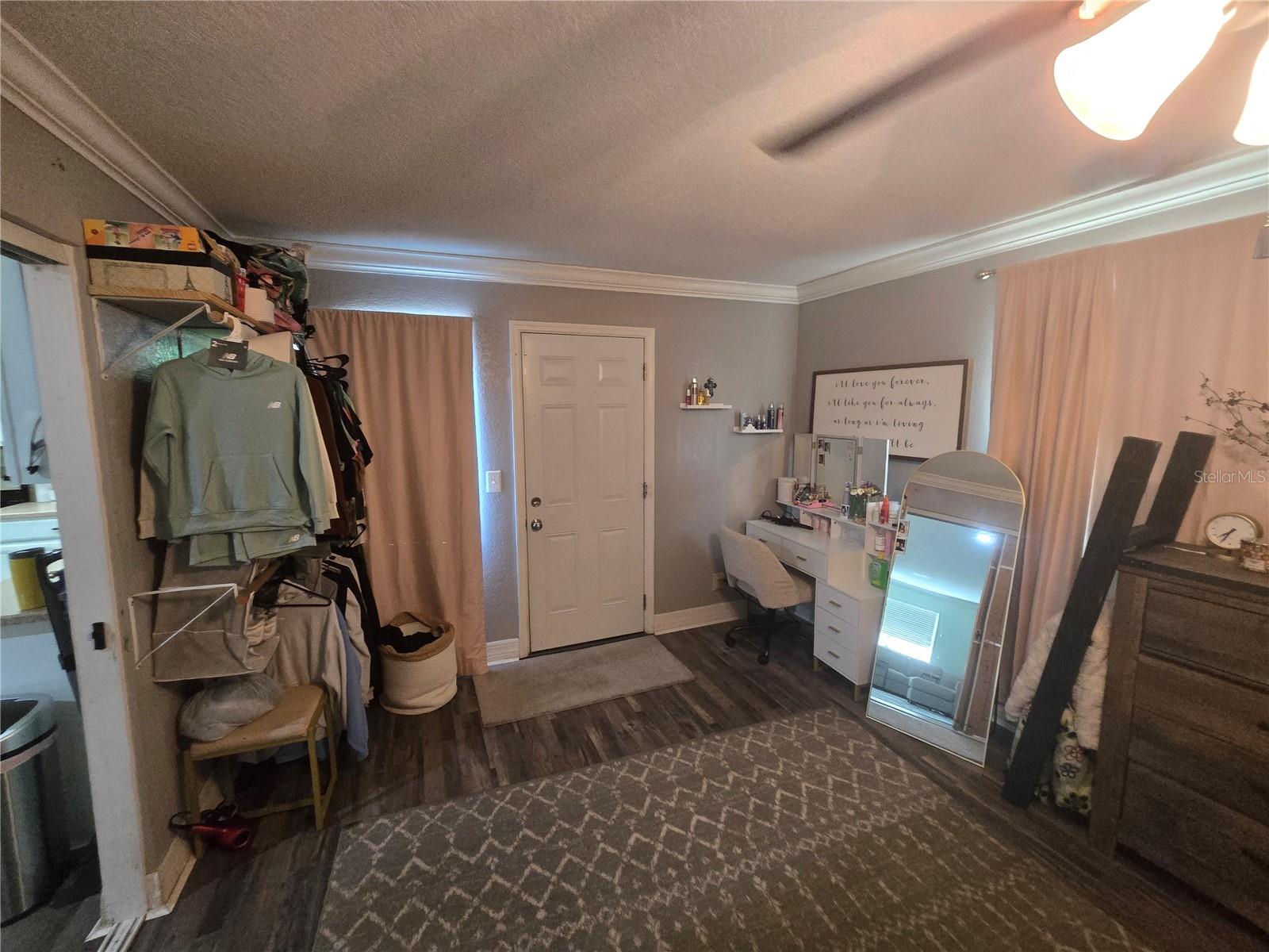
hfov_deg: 106.2
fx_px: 477
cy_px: 476
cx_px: 634
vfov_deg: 89.9
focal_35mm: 13
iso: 1000
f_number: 2.2
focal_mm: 2.2
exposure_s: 1/60
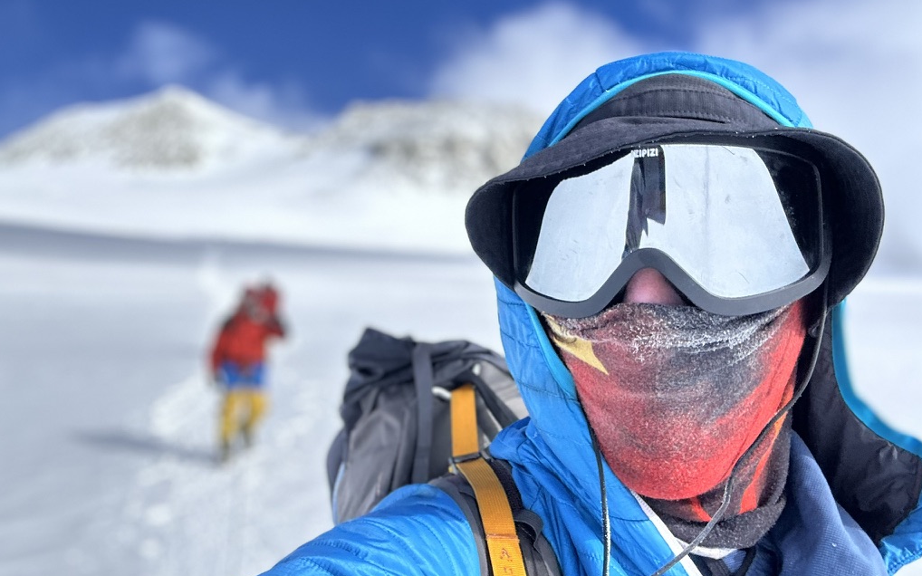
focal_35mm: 32
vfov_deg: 39.4
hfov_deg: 59.7
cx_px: 463
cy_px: 283
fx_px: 804
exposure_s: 1/1585
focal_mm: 2.69
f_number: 1.9
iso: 25
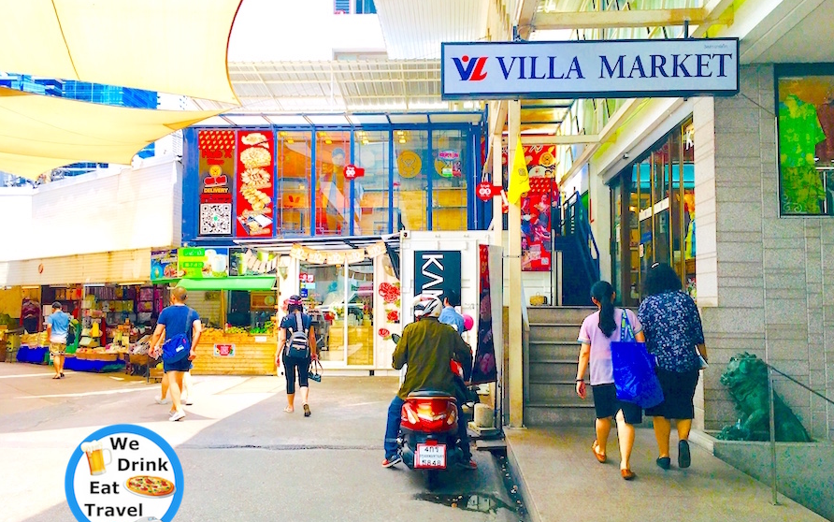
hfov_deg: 61.2
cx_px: 418
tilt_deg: +3.6
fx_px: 705
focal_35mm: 31
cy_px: 265
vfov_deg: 40.6
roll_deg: -0.2
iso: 25
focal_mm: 4.15
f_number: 2.2
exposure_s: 1/469
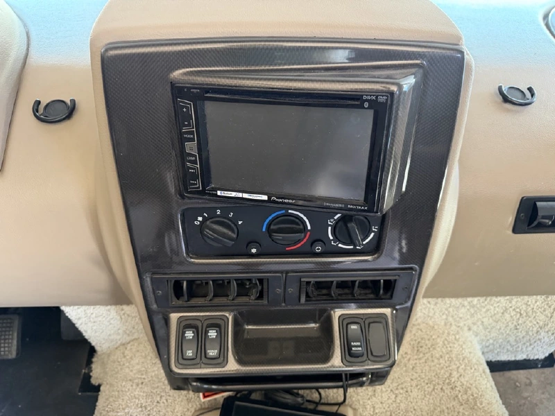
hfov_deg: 71.6
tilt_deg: -48.3
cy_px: 208
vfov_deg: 56.8
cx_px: 278
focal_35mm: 24
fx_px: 385
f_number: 1.78
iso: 640
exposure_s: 1/60
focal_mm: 6.76
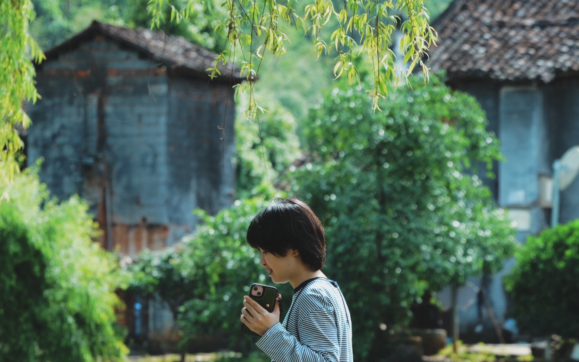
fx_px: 3330
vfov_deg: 6.2
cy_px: 273
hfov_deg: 9.9
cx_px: 517
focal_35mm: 211
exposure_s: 1/2500
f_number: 2.8
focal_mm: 70
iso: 125
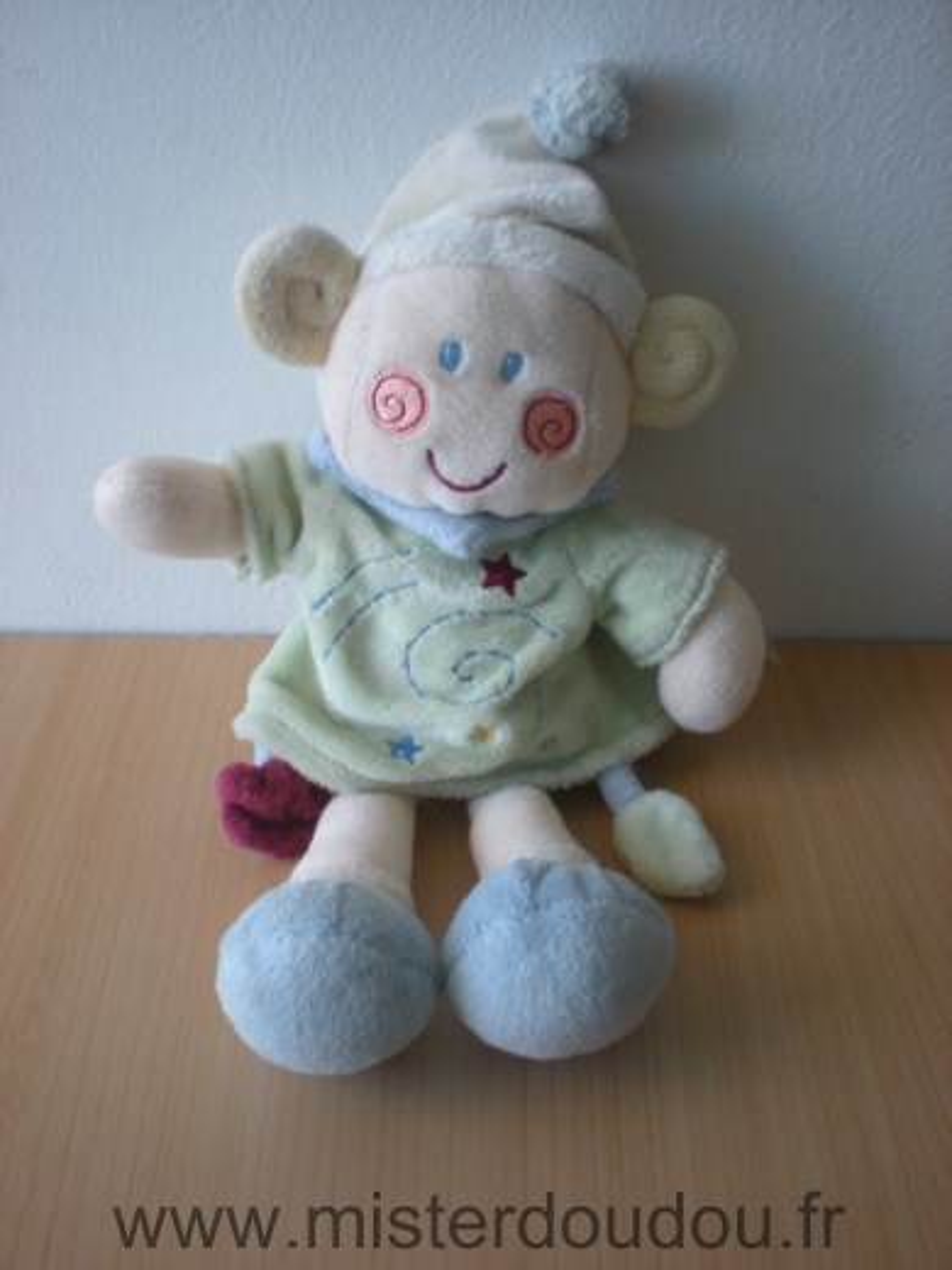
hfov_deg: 37.7
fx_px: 1393
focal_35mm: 38
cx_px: 476
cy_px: 635
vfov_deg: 49.0
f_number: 3.1
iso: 142
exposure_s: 1/61.3
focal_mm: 6.3
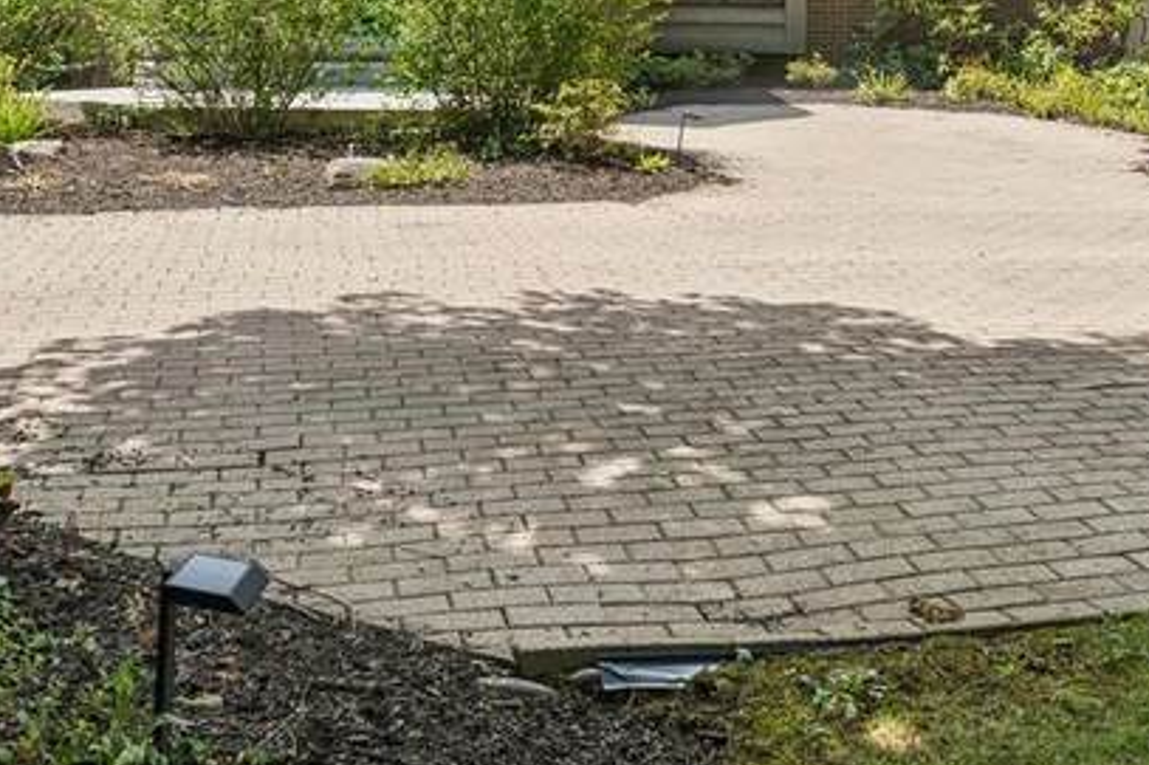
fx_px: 1404
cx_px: 740
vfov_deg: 26.4
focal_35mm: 44
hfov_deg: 44.0
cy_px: -199
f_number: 8
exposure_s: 1/125
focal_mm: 14
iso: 200
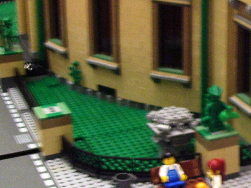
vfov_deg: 16.1
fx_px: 667
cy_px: 90
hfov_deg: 19.9
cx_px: 307
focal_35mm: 92
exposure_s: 1/8
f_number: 2.7
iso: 160
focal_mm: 6
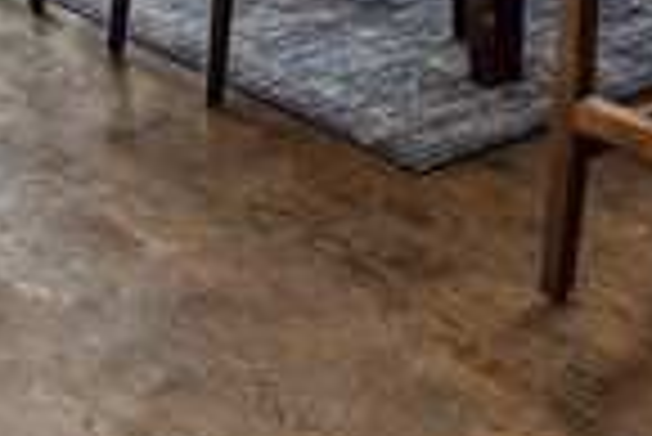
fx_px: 1795
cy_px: -593
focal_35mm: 99
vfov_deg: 11.5
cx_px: 1223
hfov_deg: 16.6
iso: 320
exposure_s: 1/20
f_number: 7.1
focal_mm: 16
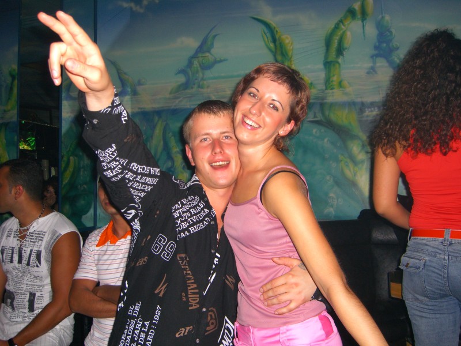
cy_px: 173
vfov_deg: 37.7
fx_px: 506
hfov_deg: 49.0
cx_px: 230
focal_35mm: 38
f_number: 2.8
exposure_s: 1/60
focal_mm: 7.9
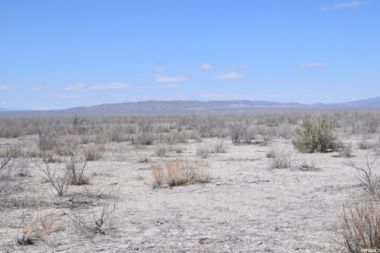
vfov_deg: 18.2
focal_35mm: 75
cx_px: 190
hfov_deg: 27.0
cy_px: 126
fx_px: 792
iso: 200
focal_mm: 50
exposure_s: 1/500
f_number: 11
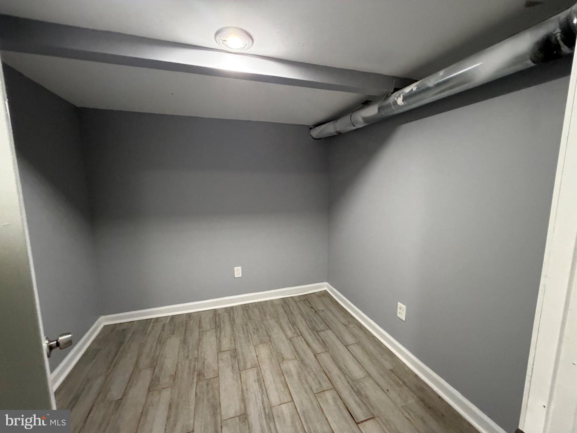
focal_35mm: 14
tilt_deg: -8.3
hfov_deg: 102.1
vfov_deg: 85.7
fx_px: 233
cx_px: 288
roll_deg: +0.9
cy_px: 216
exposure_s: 1/60
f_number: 2.2
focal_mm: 2.22
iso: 400
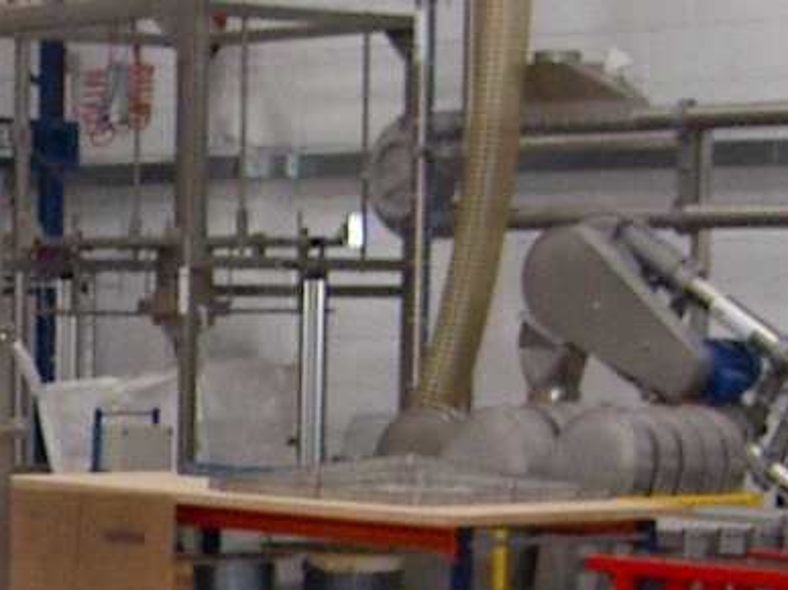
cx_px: -523
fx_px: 3300
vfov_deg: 10.1
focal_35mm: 145
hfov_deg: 12.7
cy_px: 643
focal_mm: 8
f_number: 2.8
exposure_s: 1/59.5
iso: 100
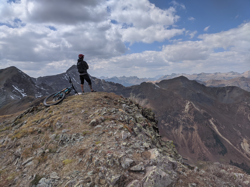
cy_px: 94
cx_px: 125
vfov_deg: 53.1
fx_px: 188
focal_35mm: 26
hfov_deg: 67.3
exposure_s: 1/3205
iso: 45
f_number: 2
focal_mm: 4.67
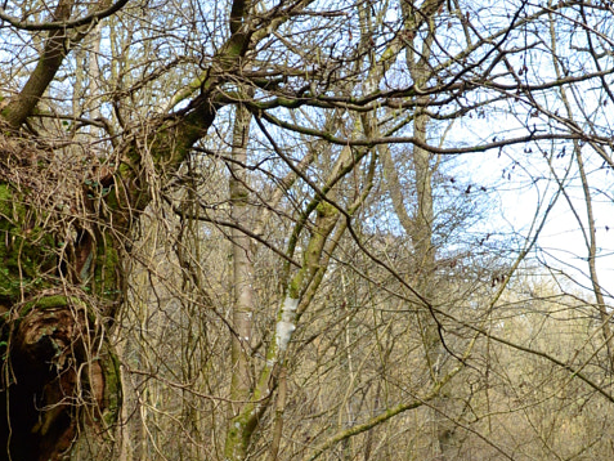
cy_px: 375
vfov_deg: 16.8
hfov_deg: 22.5
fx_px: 1544
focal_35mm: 87
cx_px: 299
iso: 200
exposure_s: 1/125
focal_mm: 18
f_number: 5.6
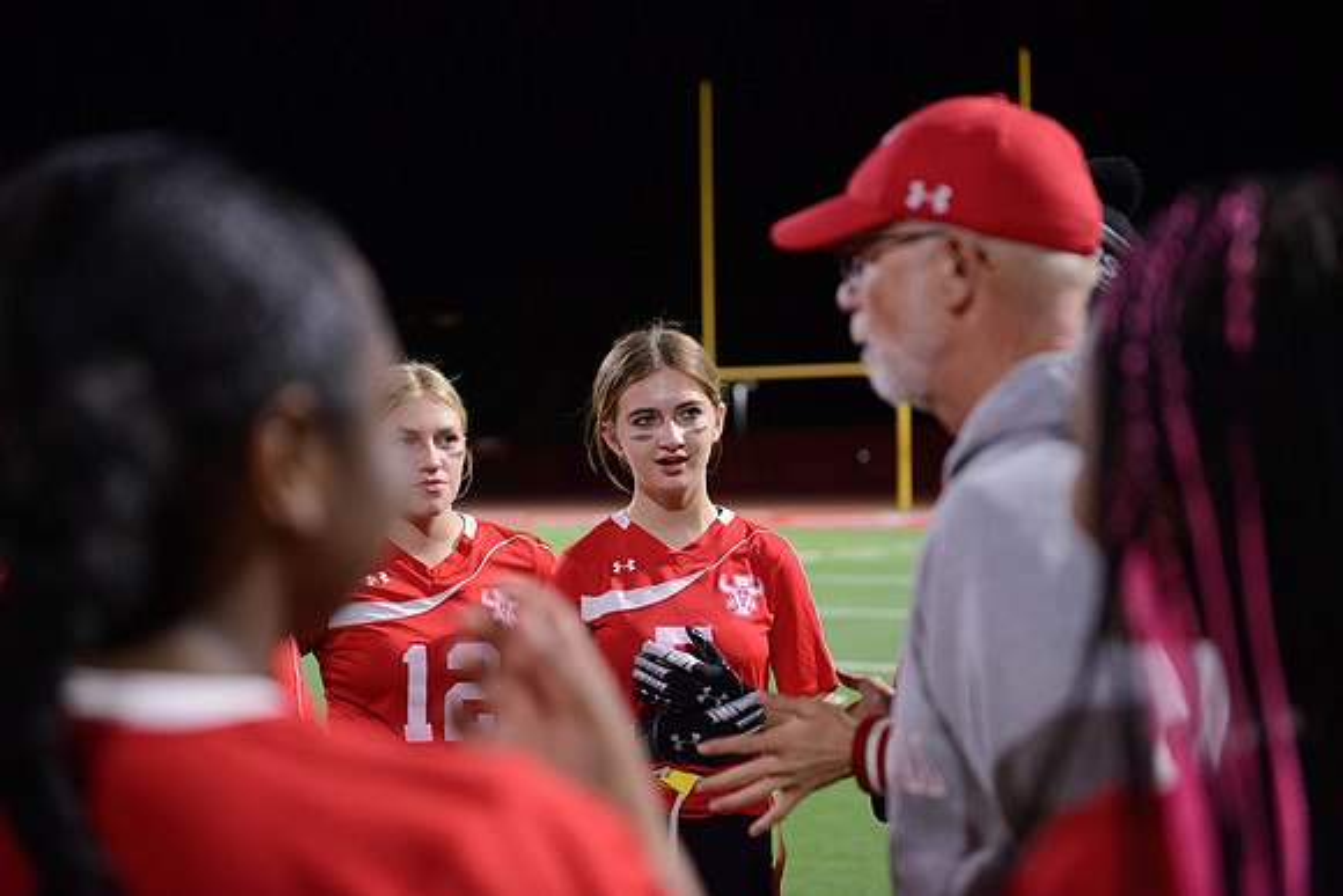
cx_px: 672
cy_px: 448
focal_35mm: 70
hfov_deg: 28.8
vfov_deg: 19.5
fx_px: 2612
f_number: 2.8
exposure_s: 1/320
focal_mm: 70
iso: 3200
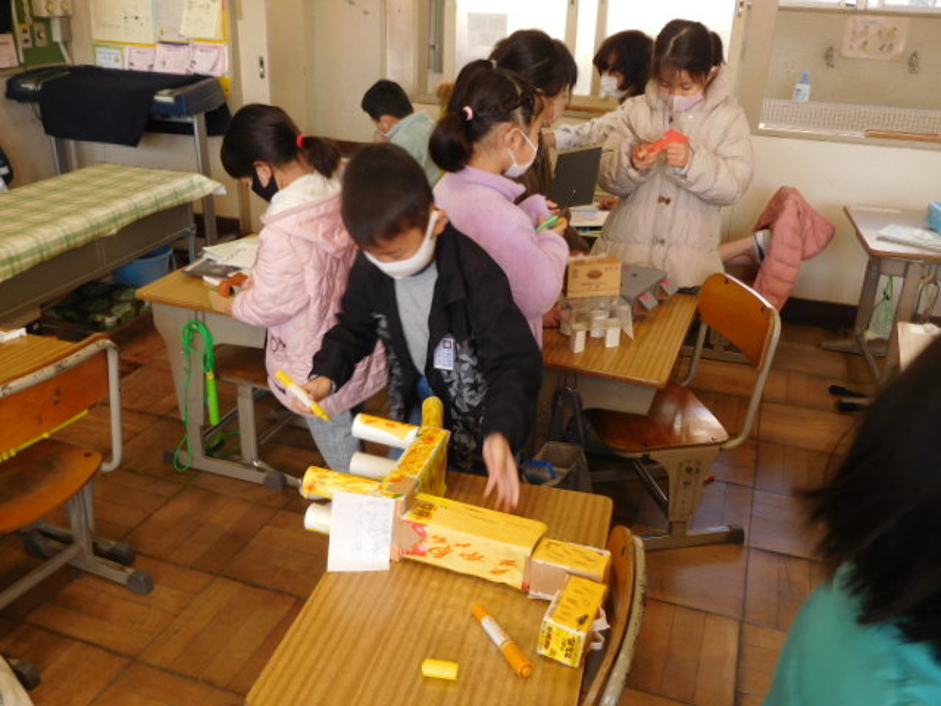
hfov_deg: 56.8
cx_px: 470
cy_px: 353
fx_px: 870
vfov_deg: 44.2
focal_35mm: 32
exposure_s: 1/40
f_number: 3.6
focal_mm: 5.7
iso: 125
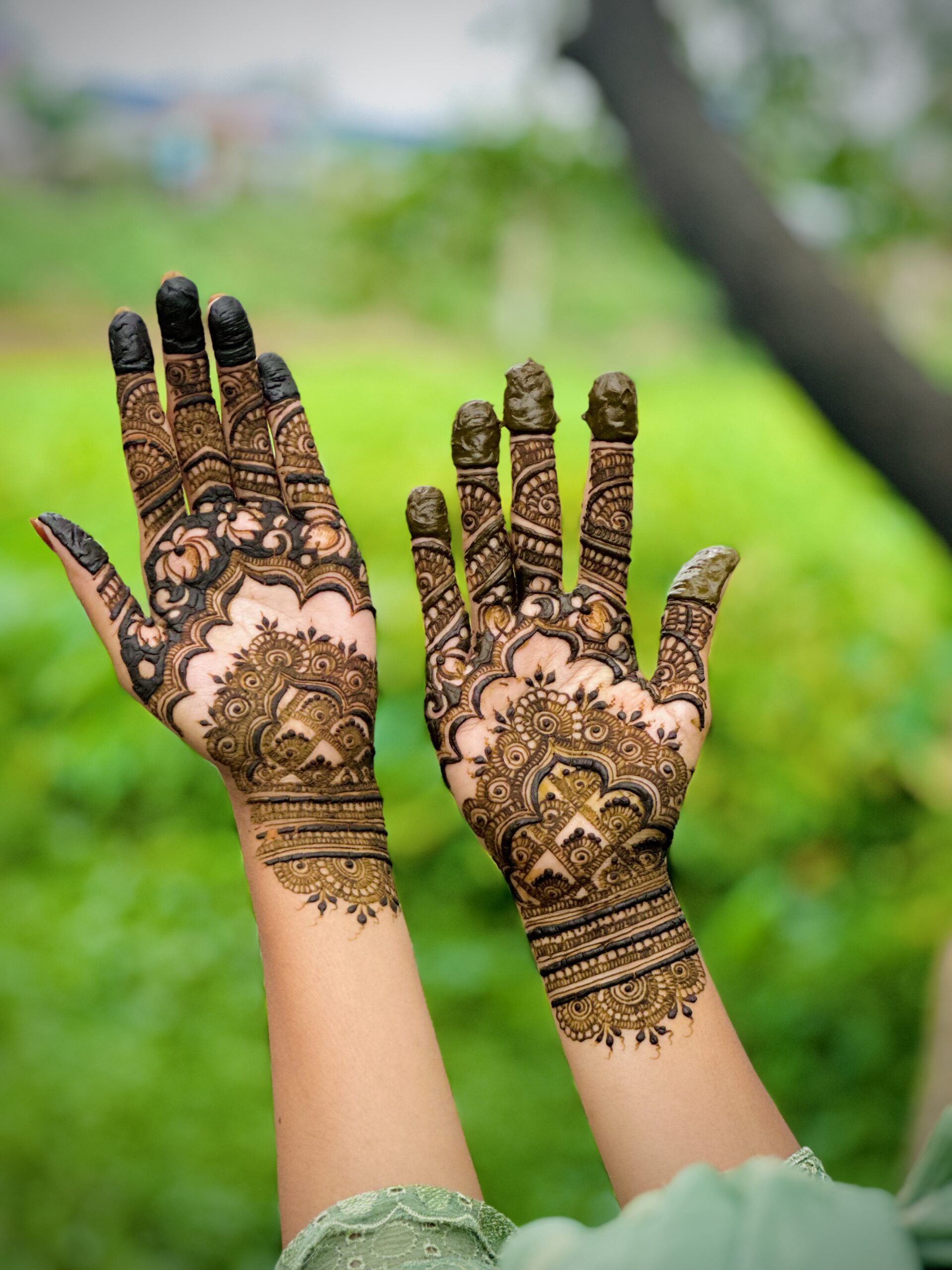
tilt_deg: -7.6
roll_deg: -5.6
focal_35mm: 77
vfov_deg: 25.3
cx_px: 476
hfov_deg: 19.1
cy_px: 635
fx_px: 2824
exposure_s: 1/121
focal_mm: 9
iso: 200
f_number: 2.8
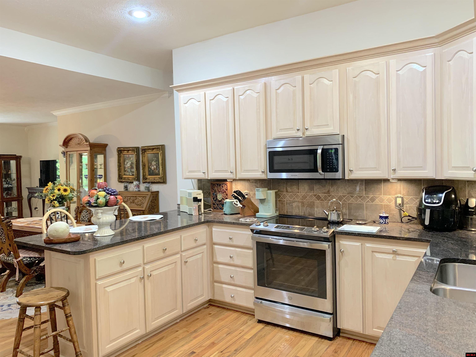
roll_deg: +1.0
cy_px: 178
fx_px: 358
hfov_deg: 67.3
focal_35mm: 26
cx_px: 238
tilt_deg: -0.8
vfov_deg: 53.1
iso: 200
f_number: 1.8
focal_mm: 4.25
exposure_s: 1/60
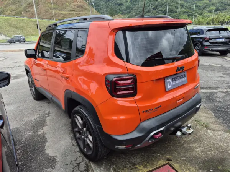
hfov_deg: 73.9
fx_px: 153
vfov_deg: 58.9
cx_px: 115
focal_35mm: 23
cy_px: 86
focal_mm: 5.4
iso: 25
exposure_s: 1/678
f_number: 1.8
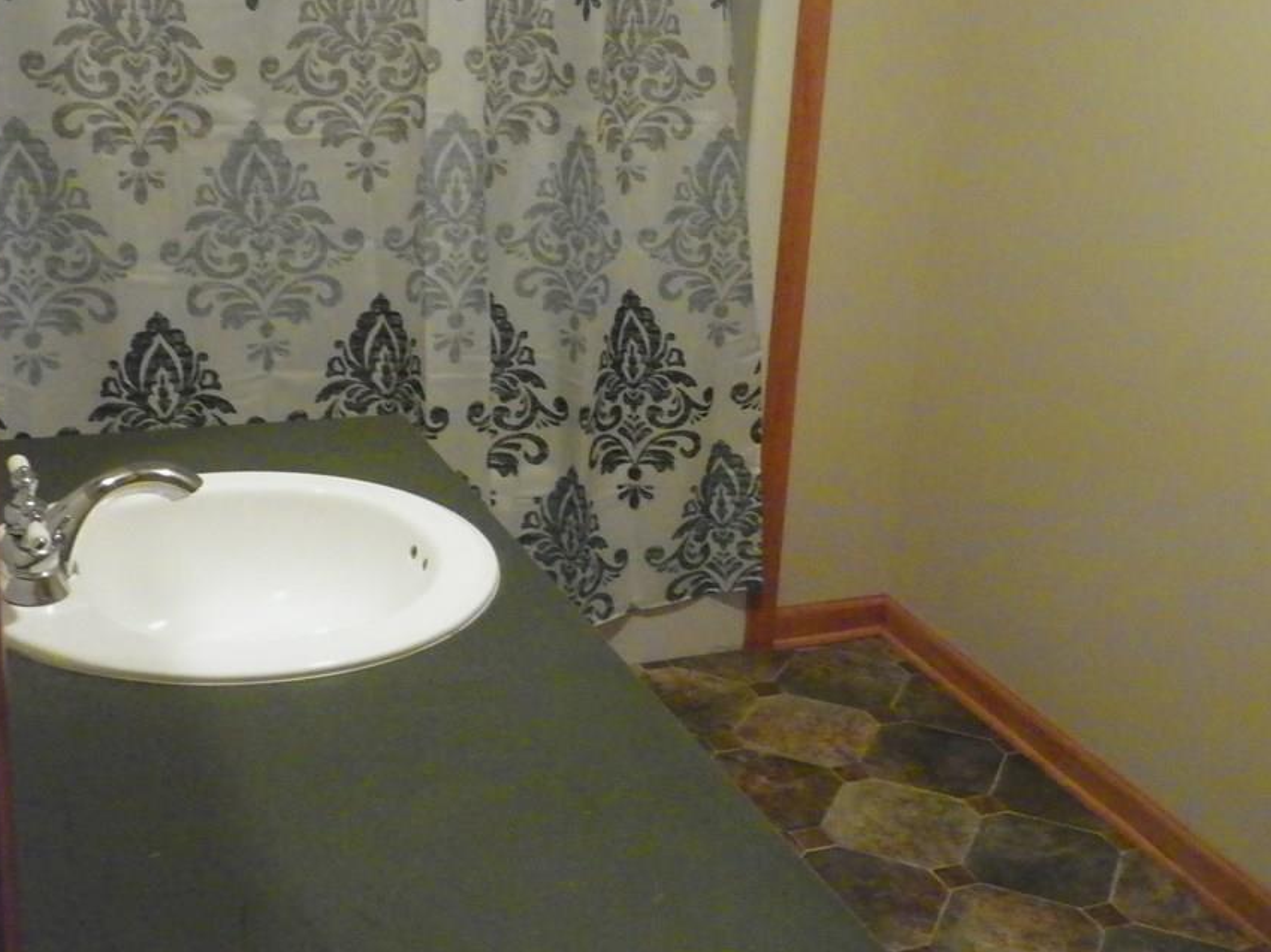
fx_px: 1725
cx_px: 722
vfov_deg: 30.8
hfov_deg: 40.4
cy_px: 404
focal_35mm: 47
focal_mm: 6.9
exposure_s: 1/20
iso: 800
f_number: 3.2
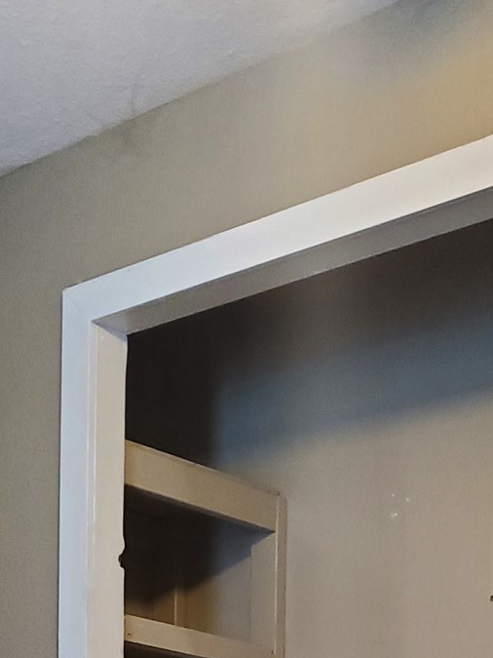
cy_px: 910
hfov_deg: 19.8
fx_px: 1406
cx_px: 334
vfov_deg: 22.8
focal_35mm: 74
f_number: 1.5
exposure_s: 1/40
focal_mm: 4.3
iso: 640
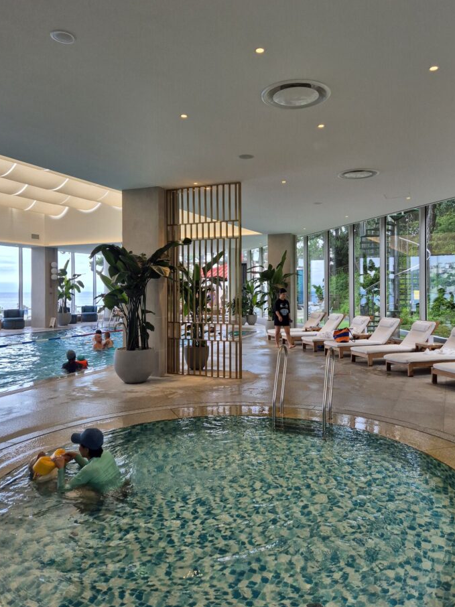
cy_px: 283
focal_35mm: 26
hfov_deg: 53.0
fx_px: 456
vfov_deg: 67.2
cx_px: 247
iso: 40
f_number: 1.8
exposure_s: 1/180
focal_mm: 5.4
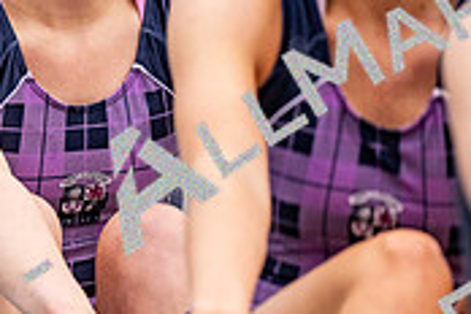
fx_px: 26099
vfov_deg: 0.7
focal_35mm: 1995
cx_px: -122
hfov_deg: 1.0
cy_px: -1
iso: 900
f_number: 4
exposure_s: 1/2500
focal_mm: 600
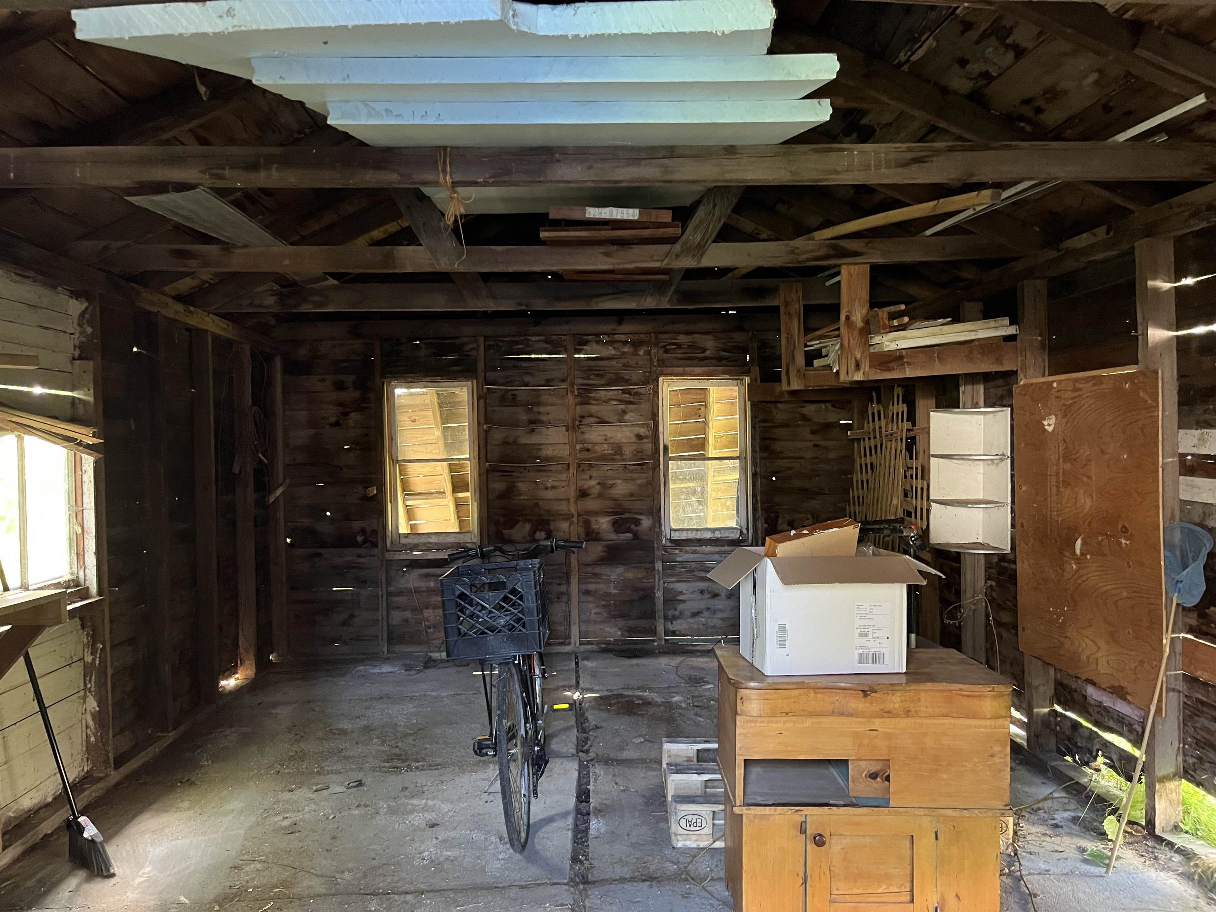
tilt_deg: -0.7
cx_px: 608
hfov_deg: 67.3
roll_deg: +0.5
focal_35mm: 26
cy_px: 456
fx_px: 913
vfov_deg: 53.1
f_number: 1.6
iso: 640
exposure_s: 1/37
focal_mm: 5.1
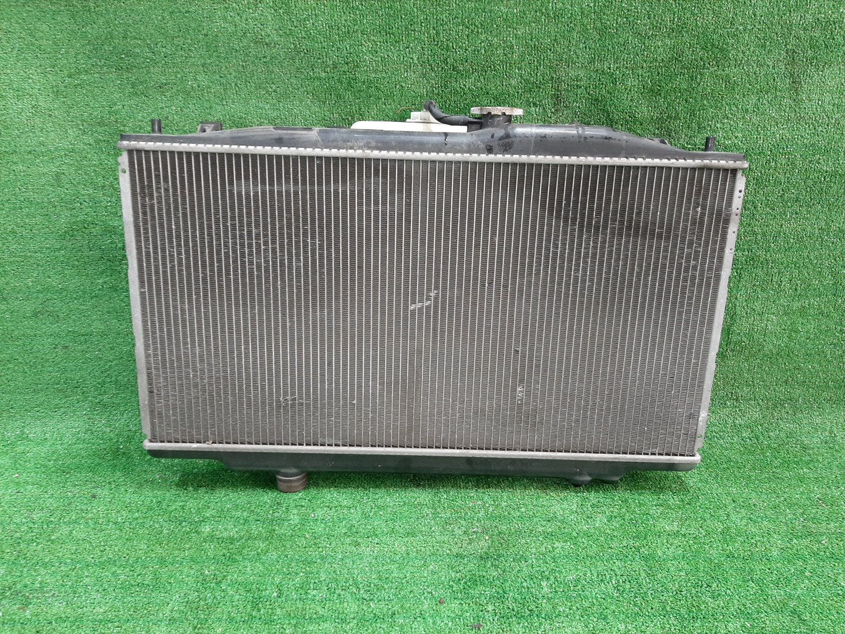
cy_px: 317
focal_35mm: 26
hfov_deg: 67.3
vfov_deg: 53.1
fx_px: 635
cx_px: 422
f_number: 1.7
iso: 184
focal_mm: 3.93
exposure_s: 1/33
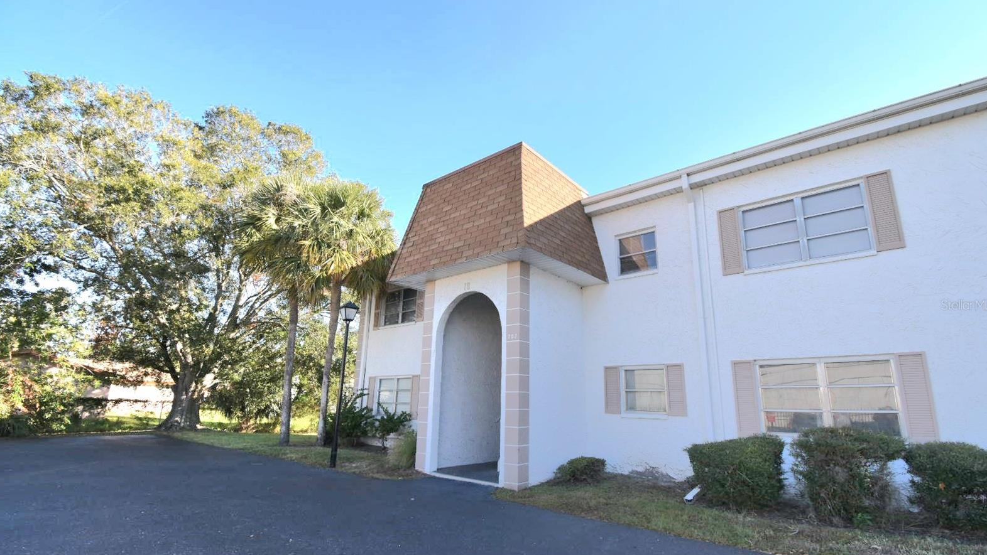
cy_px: 304
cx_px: 497
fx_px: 419
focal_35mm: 16
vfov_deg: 66.9
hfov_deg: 99.4
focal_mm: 10
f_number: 8
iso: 200
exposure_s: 1/250
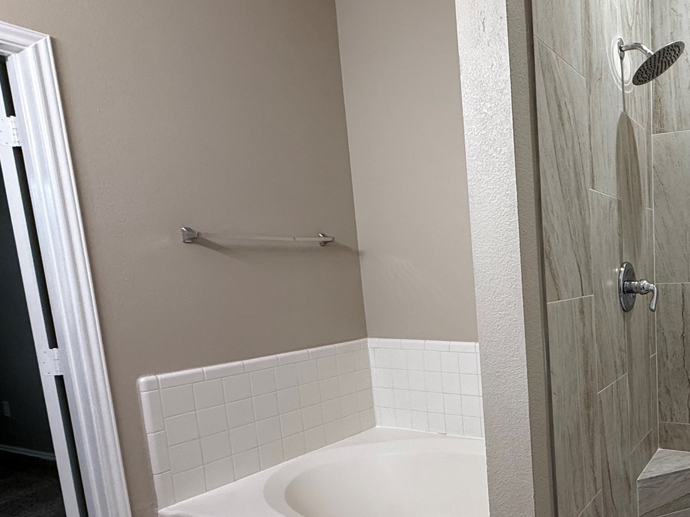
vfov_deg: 52.4
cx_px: 602
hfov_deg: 58.9
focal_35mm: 26
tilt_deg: -7.2
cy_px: 330
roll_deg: +2.3
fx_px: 518
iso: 200
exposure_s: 1/120
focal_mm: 2.22
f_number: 2.2
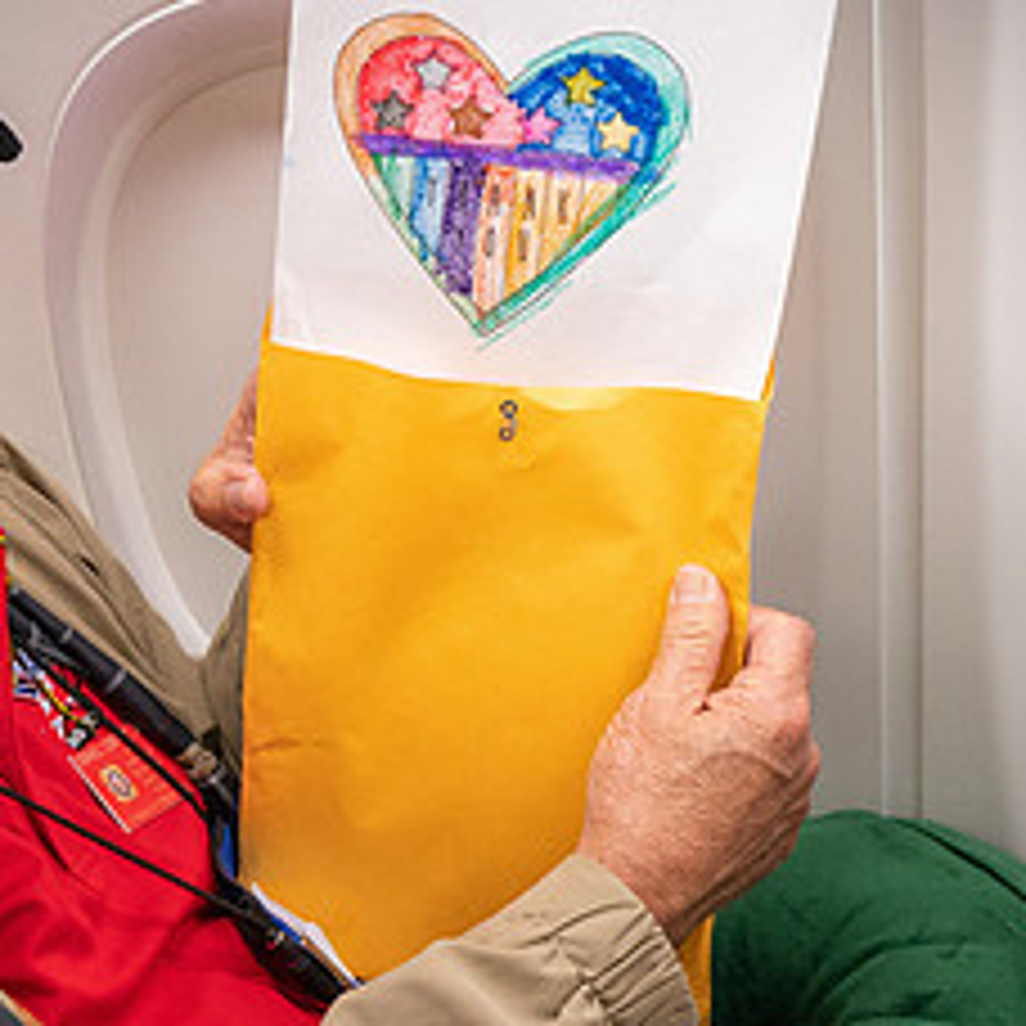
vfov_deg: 21.1
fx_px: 2750
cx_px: 184
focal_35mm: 82
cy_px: 580
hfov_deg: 20.9
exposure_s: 1/60
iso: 5600
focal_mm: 38
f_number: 6.3
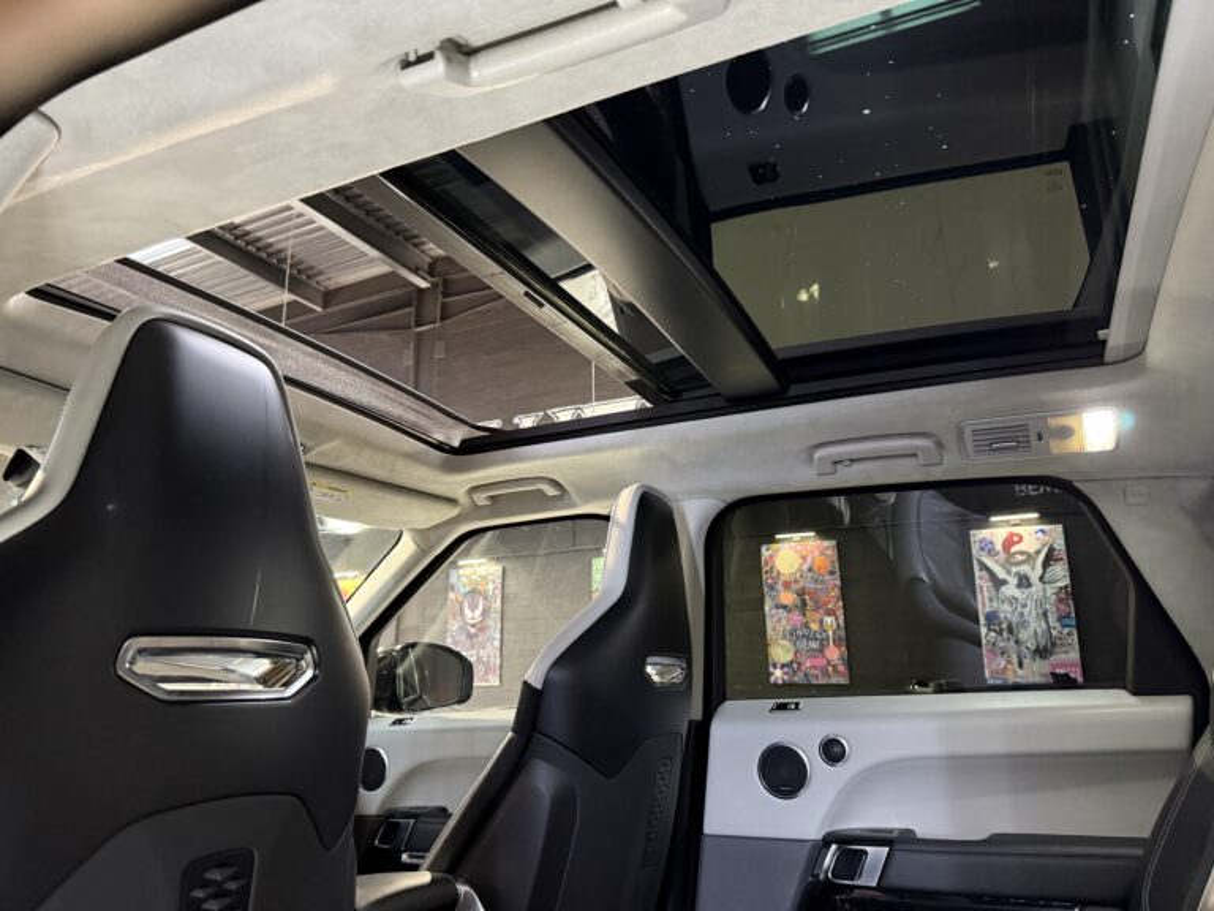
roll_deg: +0.1
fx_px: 842
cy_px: 456
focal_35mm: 24
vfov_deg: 56.8
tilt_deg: +14.4
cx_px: 607
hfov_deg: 71.6
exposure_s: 1/40
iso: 800
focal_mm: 6.76
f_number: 1.78
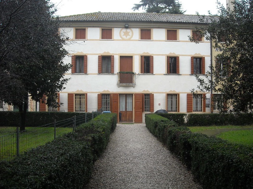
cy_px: 94
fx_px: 256
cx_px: 126
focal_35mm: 35
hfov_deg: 52.6
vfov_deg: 40.7
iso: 175
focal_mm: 5.7
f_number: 2.8
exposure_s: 1/125
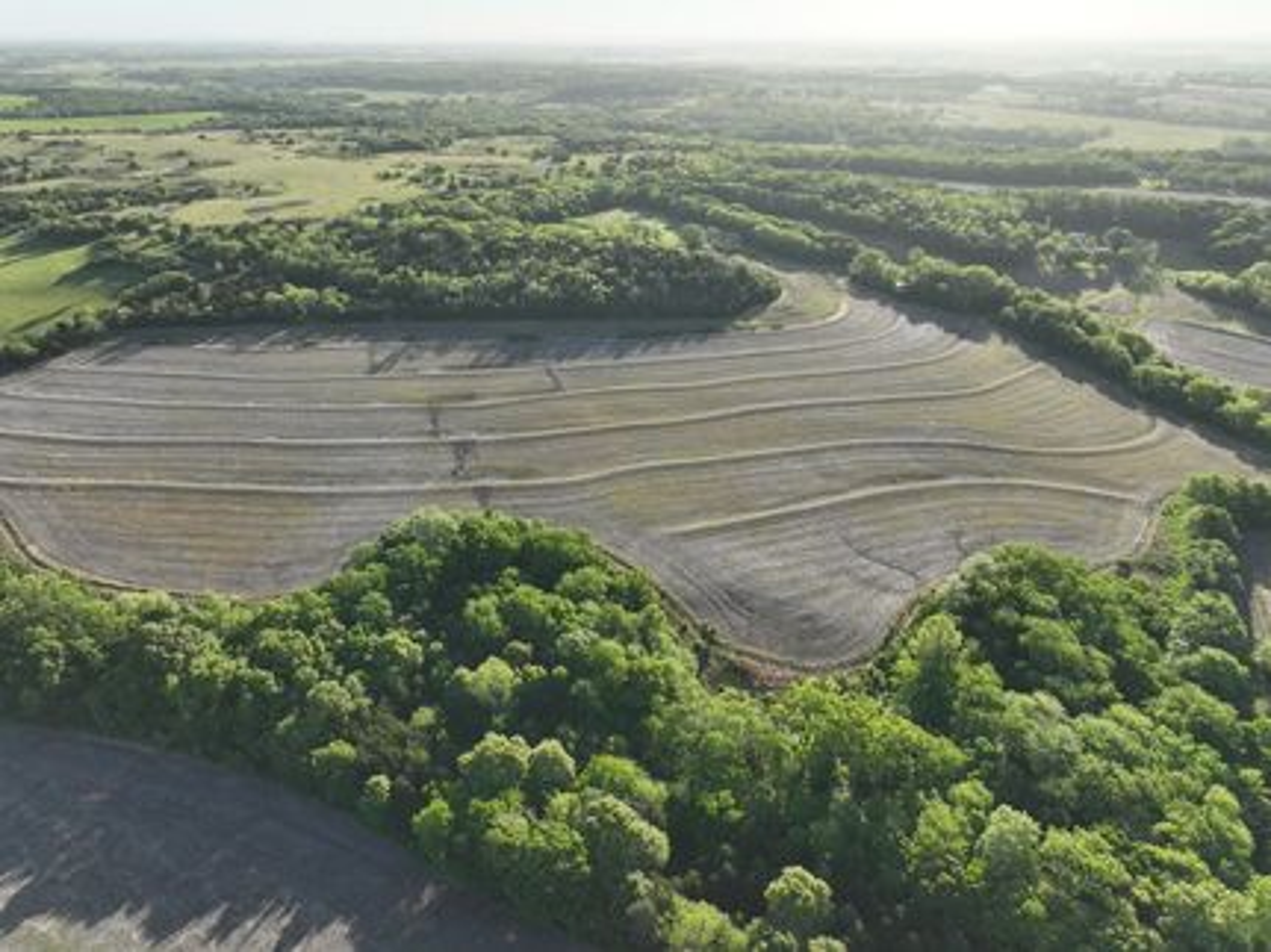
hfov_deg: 71.6
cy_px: 476
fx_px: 881
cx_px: 636
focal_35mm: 24
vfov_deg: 56.8
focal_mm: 12.29
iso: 400
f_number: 2.8
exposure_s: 1/2500
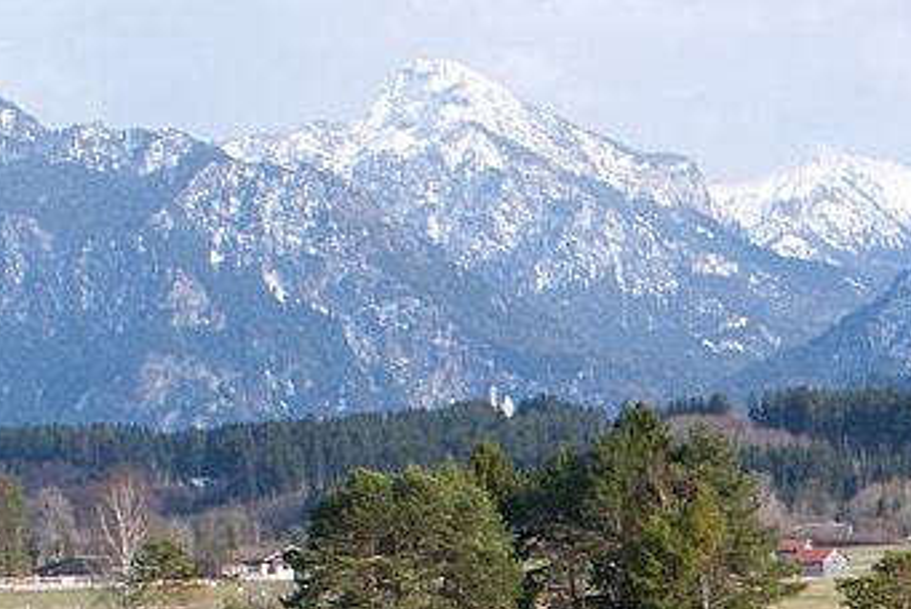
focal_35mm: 169
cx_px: 1539
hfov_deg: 11.4
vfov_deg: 8.1
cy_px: 694
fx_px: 4280
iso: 250
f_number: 14
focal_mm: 24
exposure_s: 1/200
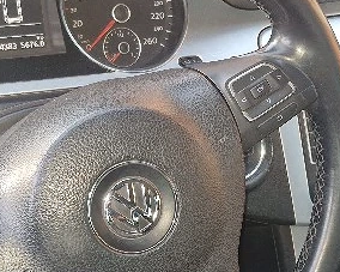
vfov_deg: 19.2
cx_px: 198
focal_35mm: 79
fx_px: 795
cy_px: 214
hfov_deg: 24.1
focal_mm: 5.54
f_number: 1.8
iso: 200
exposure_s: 1/100
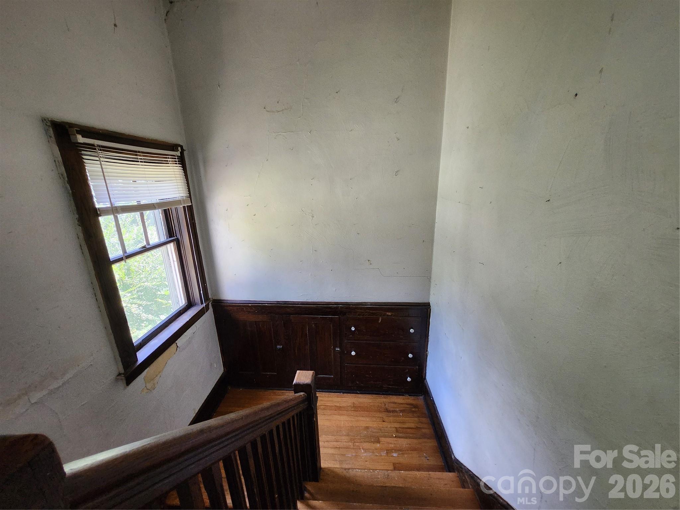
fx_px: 255
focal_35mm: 13
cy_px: 255
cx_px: 340
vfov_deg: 89.9
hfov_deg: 106.2
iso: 125
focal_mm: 1.74
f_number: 2.2
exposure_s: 1/60
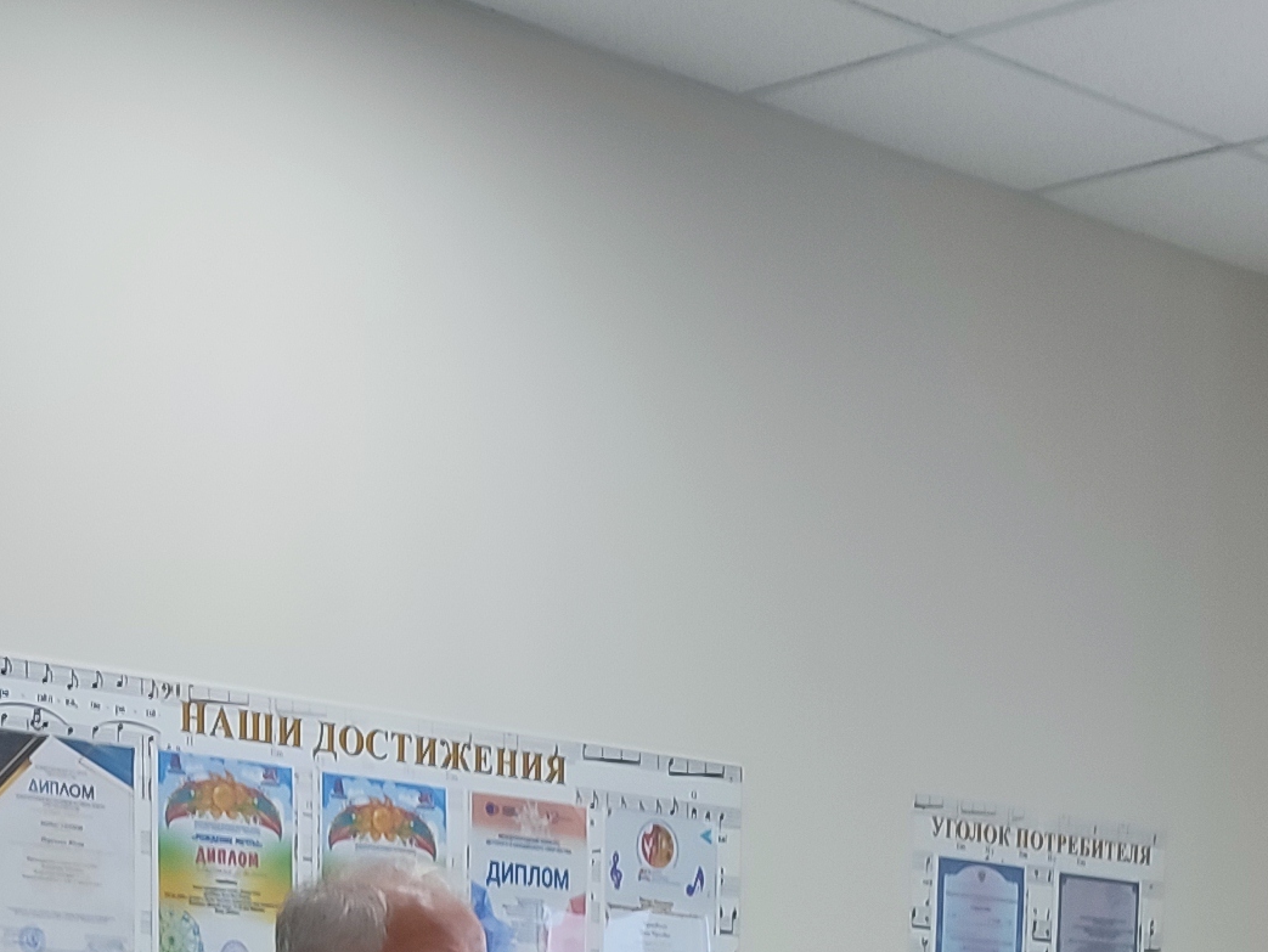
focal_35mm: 92
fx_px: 3371
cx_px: 968
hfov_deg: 21.1
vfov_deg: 14.3
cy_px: 1683
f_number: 1.89
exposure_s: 1/33
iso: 74
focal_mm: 5.89
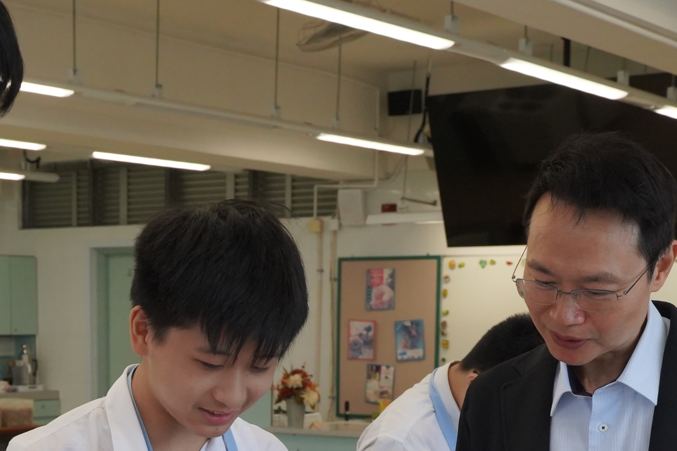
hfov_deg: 25.5
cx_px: 224
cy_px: 602
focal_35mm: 79
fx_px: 1486
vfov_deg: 16.3
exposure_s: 1/500
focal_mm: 28
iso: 2500
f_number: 5.6
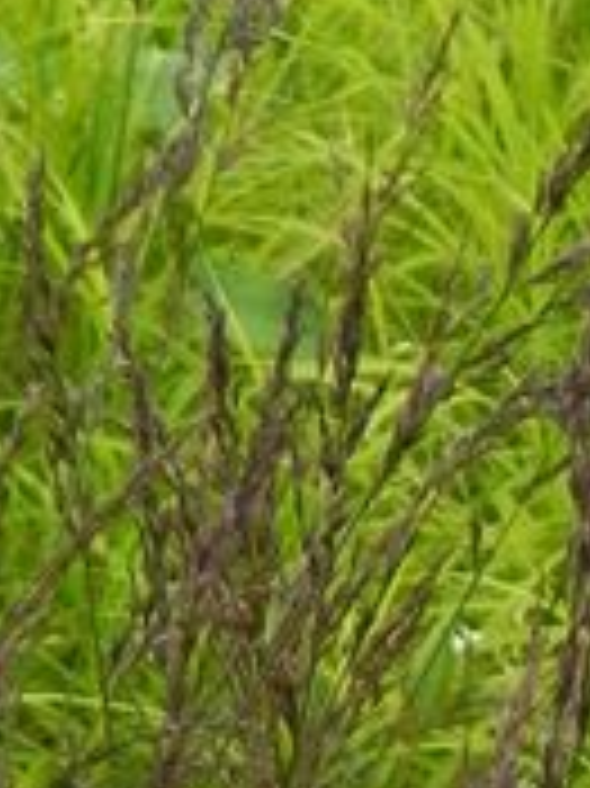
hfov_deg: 2.5
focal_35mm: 590
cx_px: -284
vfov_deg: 3.4
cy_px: 1108
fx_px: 13424
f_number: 5.6
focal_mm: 23
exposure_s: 1/160
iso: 160
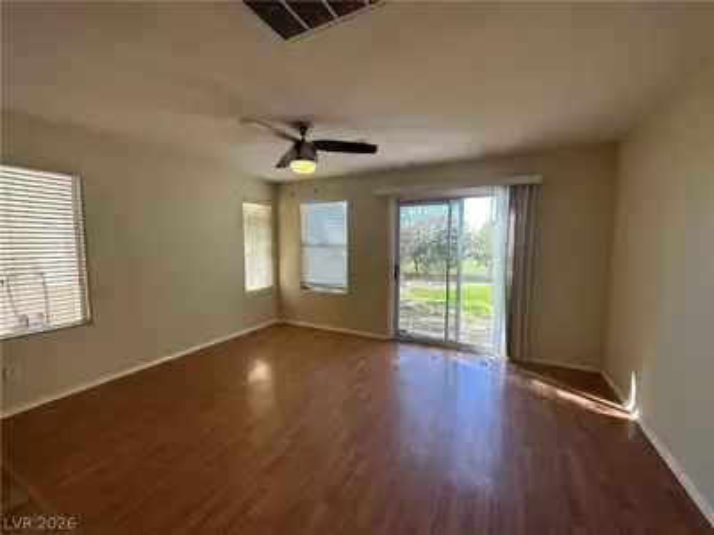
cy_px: 268
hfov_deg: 102.1
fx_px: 289
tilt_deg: -4.0
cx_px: 357
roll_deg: +0.0
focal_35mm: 14
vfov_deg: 85.7
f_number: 2.2
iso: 40
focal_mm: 2.22
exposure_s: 1/141
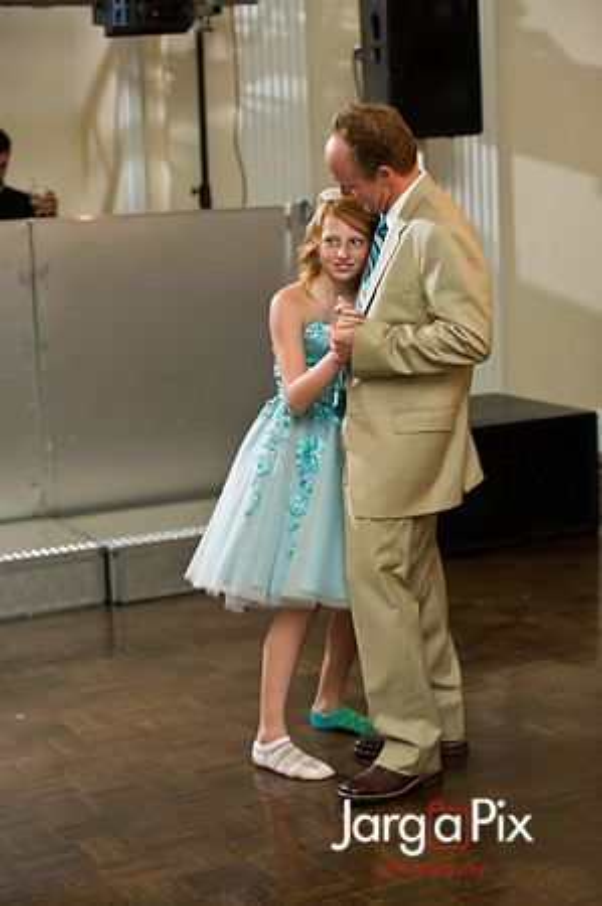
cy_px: 453
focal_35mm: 70
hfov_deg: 19.4
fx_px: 1760
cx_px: 301
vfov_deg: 28.9
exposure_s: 1/125
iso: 1600
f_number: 3.2
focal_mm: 70
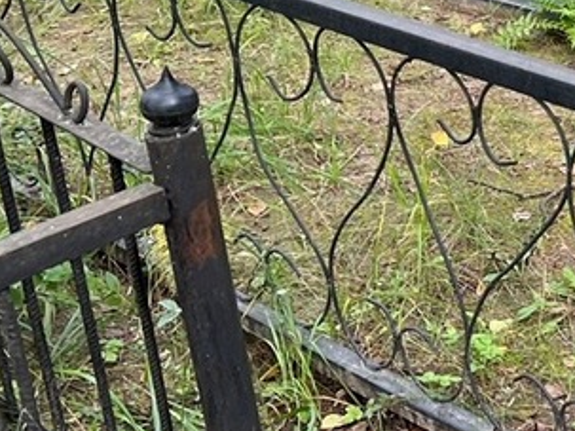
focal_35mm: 88
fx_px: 1461
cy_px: 4
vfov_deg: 16.4
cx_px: 865
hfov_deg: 19.4
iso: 40
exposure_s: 1/195
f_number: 1.5
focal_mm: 5.7
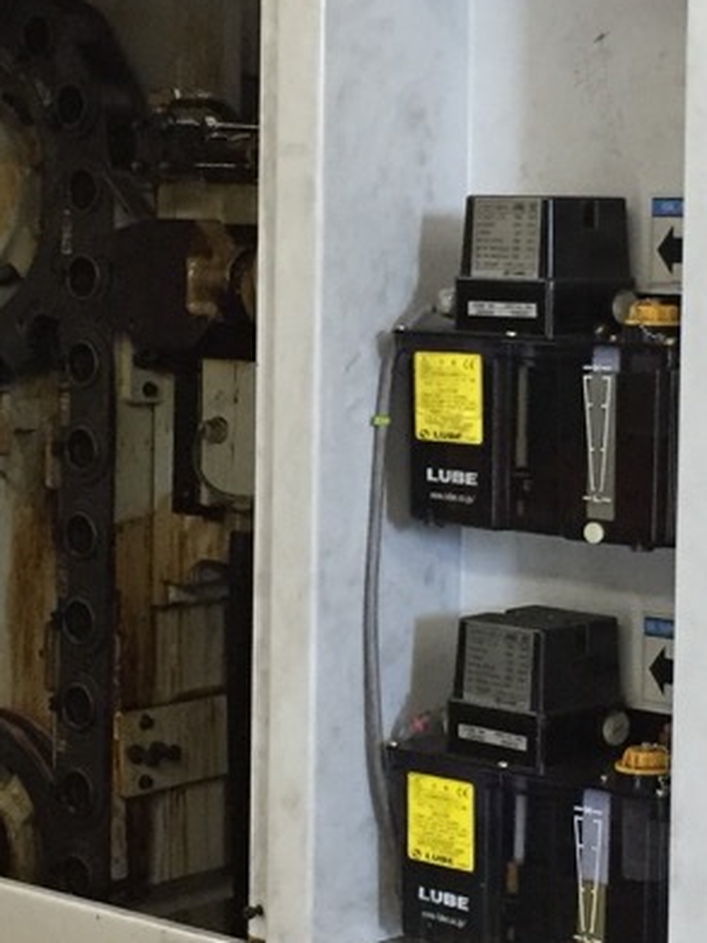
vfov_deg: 20.6
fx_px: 2588
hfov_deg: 15.5
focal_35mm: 95
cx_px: 401
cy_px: 355
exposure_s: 1/33
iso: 250
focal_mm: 4.15
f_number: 2.2
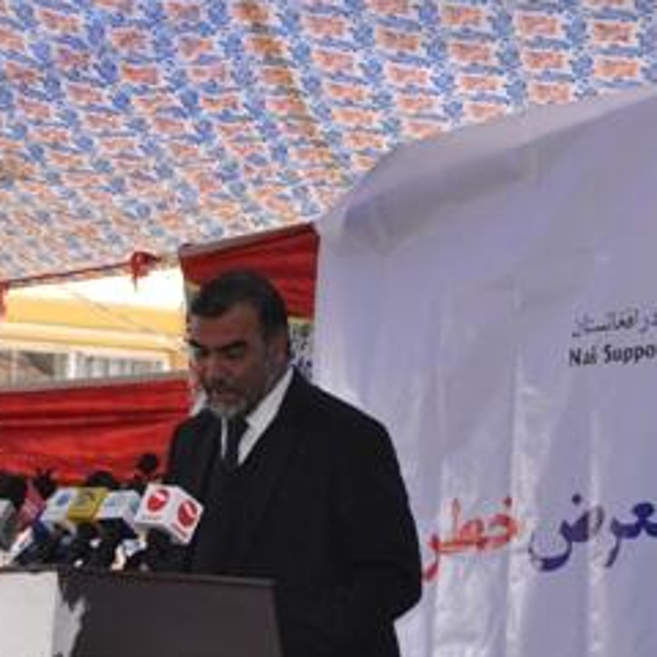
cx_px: 506
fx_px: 3350
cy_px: 554
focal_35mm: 156
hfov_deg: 11.2
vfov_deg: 11.2
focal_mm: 46
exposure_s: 1/200
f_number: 4
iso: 640
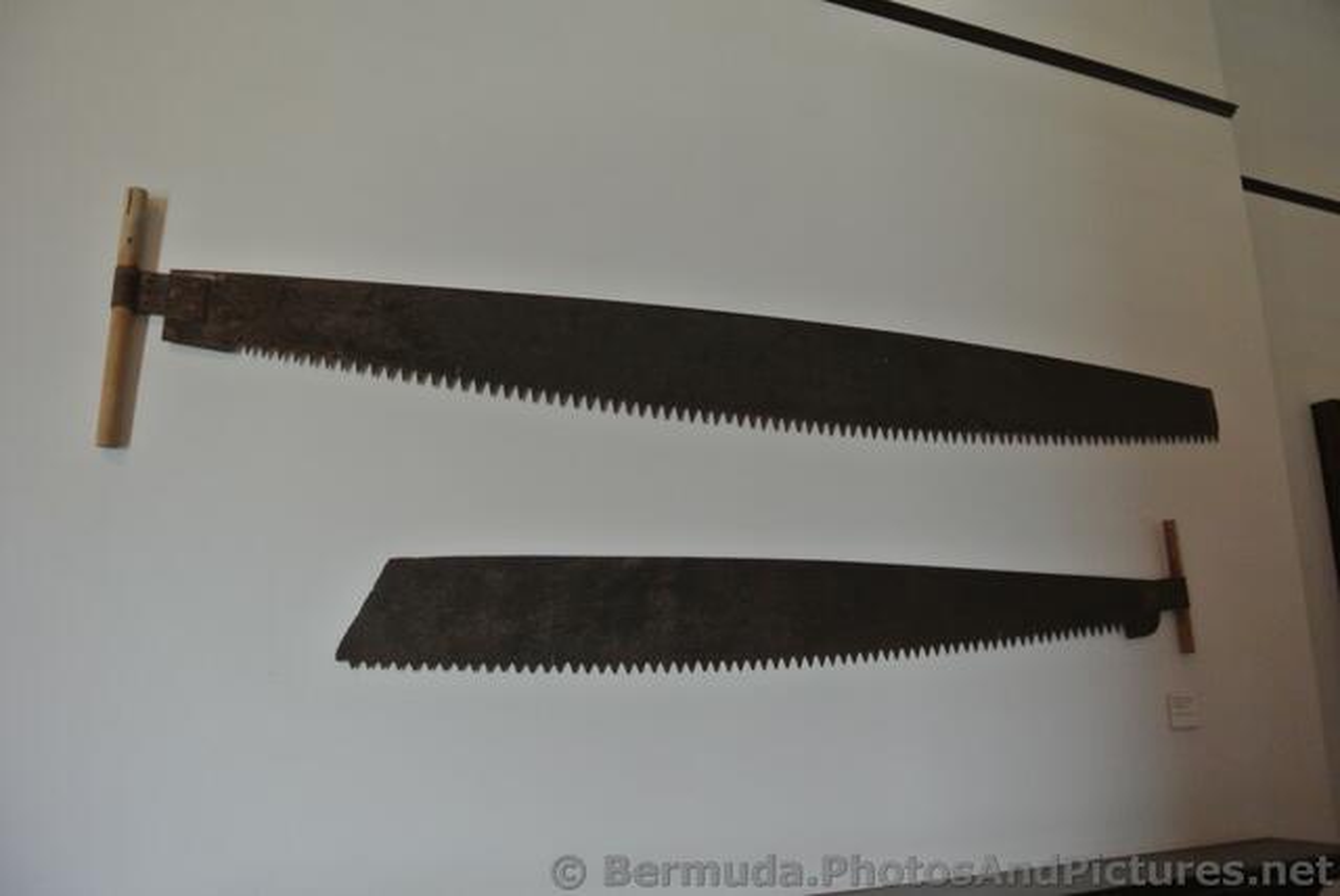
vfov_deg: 48.0
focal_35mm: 27
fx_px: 1006
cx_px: 670
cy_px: 448
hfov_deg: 67.3
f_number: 3.5
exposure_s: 1/50
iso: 800
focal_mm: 10
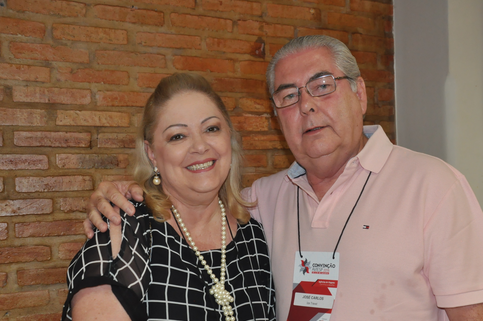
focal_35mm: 46
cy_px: 205
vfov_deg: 29.0
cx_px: 269
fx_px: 616
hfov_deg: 42.7
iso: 1000
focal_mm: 24
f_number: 4.5
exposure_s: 1/60
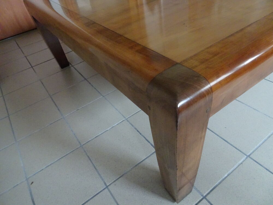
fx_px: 189
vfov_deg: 56.8
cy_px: 102
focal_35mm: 24
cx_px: 136
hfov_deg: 71.6
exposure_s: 1/60
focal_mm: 4.1
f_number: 3.5
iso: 1600
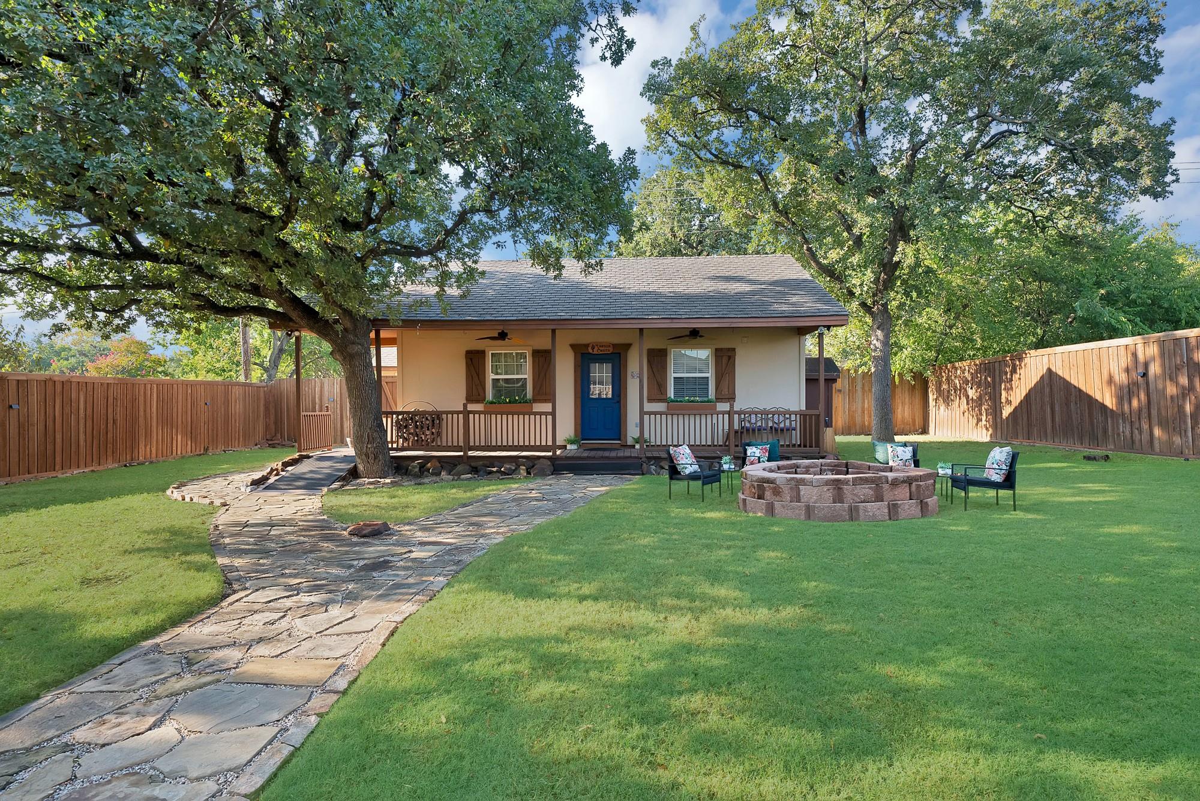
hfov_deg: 86.9
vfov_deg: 64.6
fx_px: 634
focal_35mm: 19
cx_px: 600
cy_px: 400
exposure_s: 1/125
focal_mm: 19
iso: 640
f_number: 9
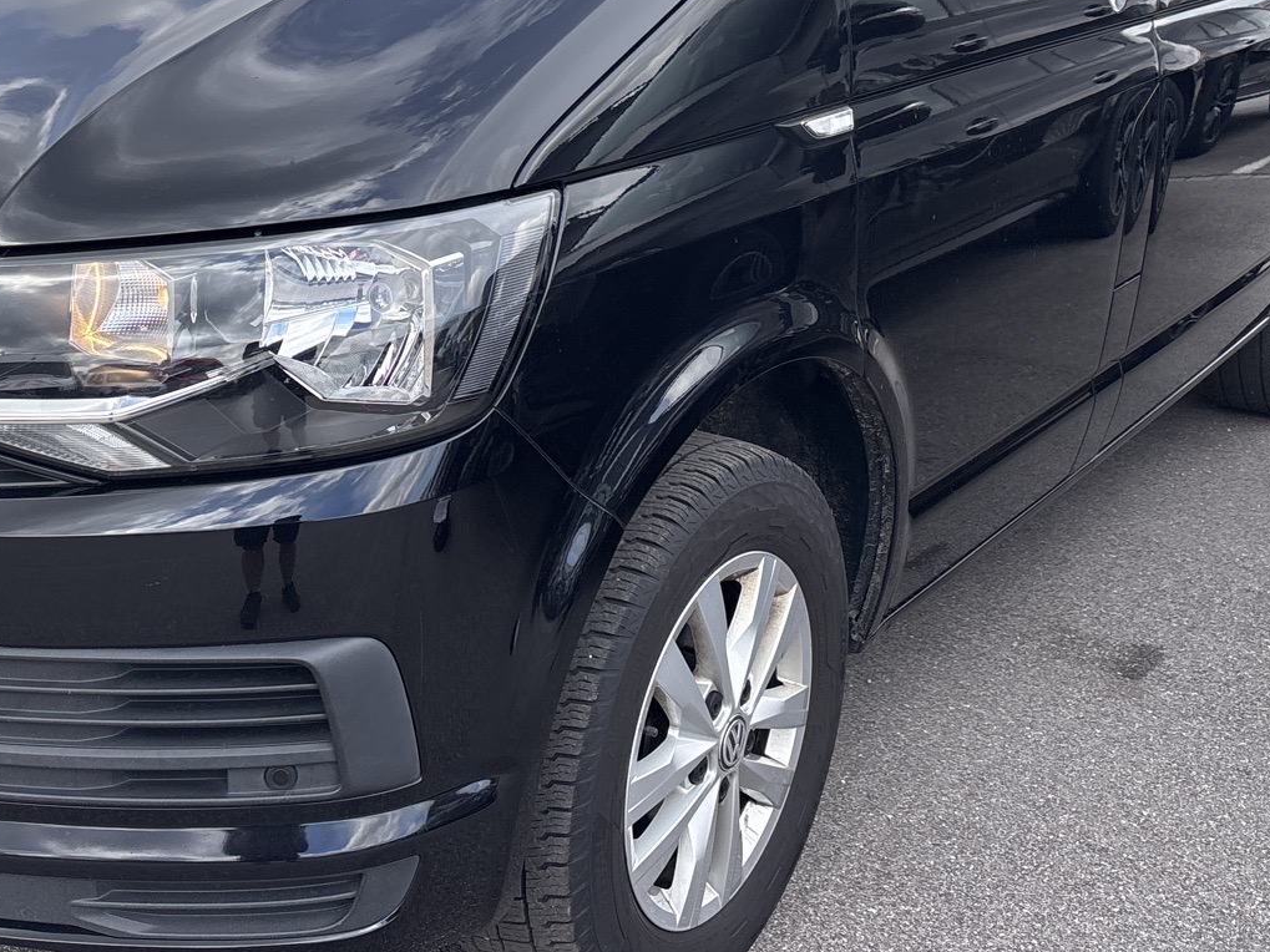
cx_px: 380
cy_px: 264
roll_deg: -1.9
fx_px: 1798
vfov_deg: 29.3
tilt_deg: -10.9
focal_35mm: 49
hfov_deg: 38.3
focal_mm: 5.96
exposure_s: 1/910
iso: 50
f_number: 1.6
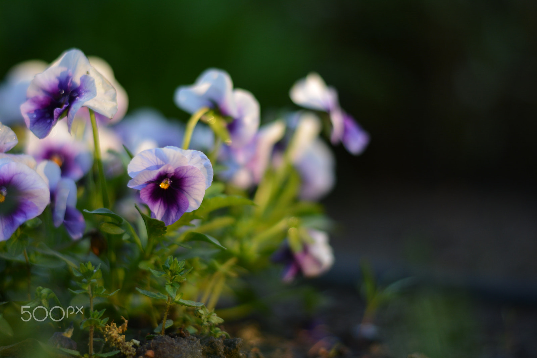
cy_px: 179
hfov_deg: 27.0
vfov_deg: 18.2
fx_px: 1118
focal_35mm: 75
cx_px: 268
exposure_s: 1/800
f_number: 1.8
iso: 200
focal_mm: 50
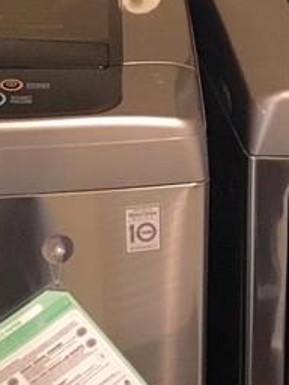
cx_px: 232
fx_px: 1291
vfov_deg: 16.9
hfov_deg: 12.7
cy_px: 140
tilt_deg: -20.3
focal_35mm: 116
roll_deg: -0.7
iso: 320
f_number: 2.2
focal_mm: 4.15
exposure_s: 1/15
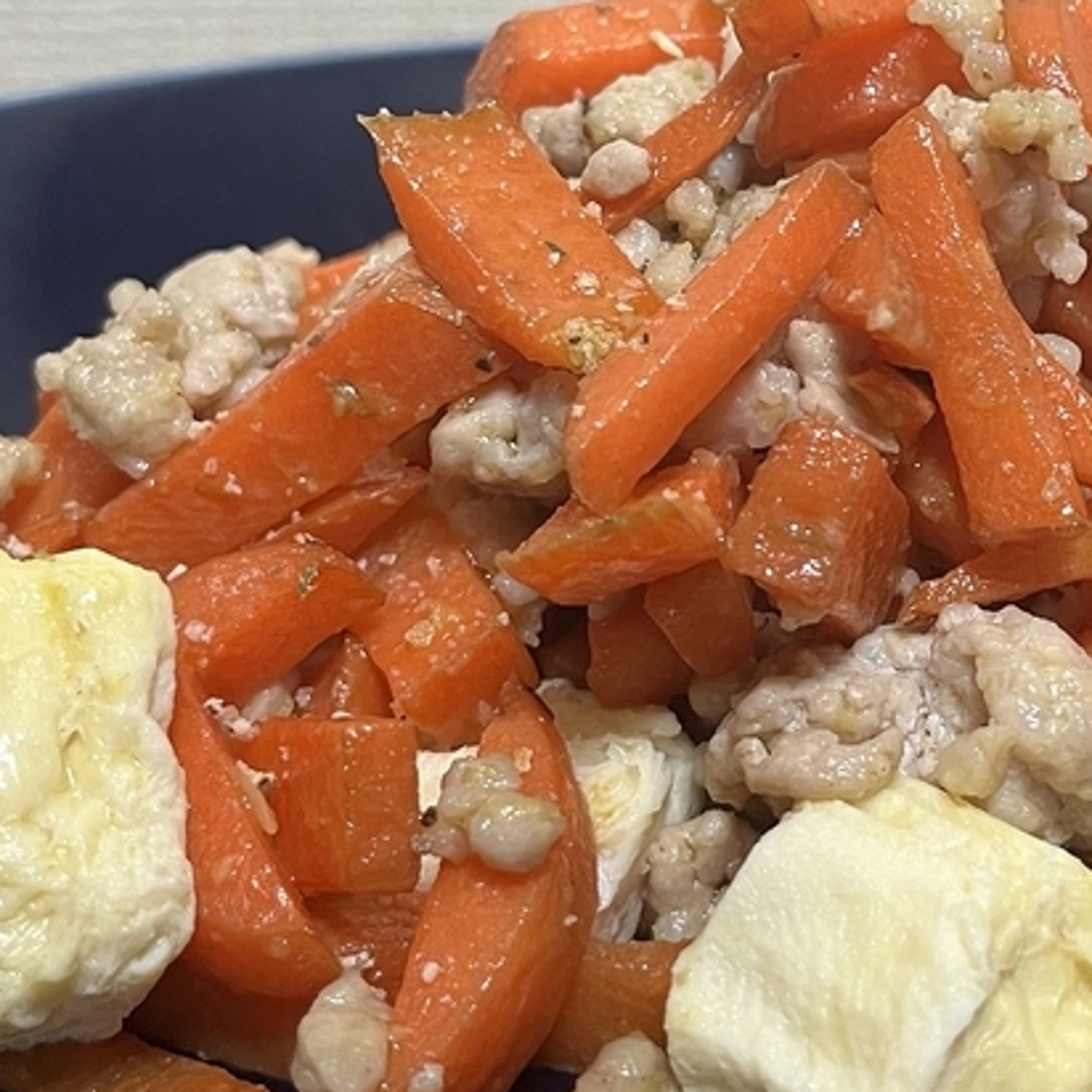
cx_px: 782
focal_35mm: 67
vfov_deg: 25.5
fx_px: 2391
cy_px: 323
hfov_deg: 25.5
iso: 100
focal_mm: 5.1
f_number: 1.6
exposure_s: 1/50
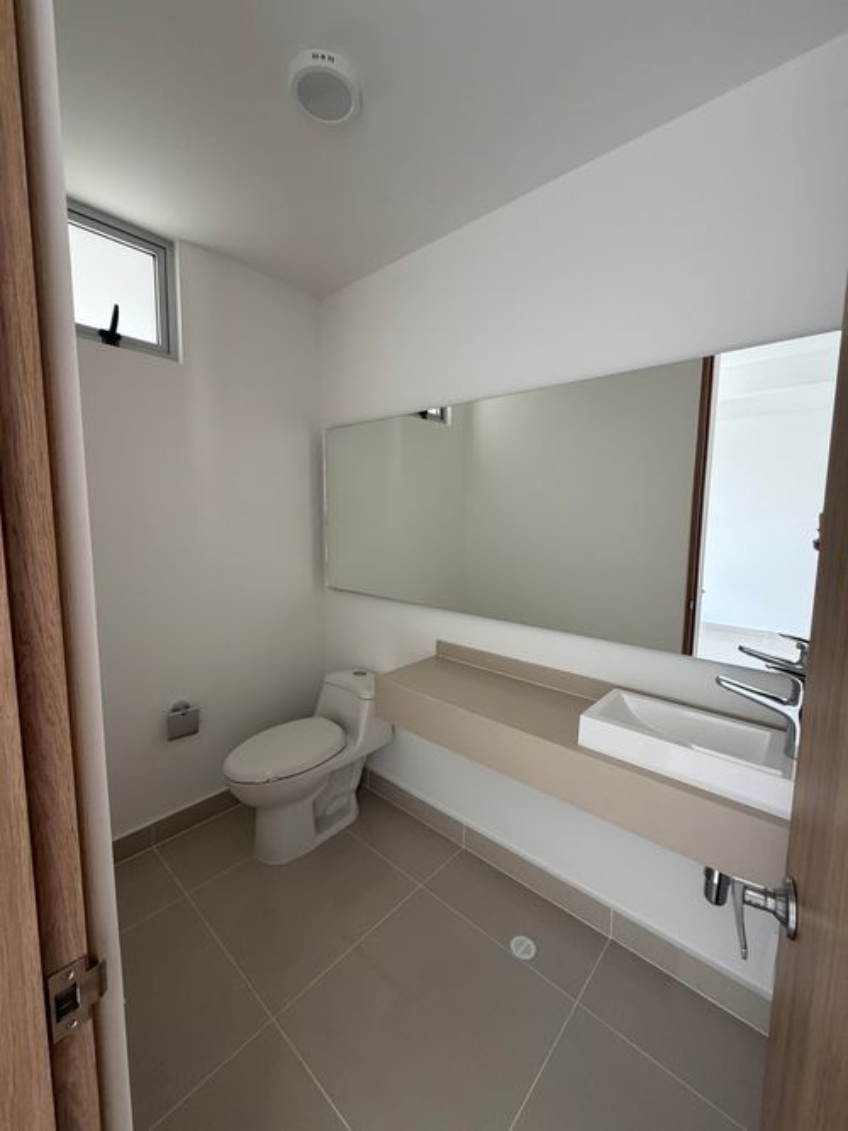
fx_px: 457
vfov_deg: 102.1
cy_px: 566
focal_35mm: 14
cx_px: 424
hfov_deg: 85.7
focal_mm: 2.22
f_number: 2.2
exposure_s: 1/121
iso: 160
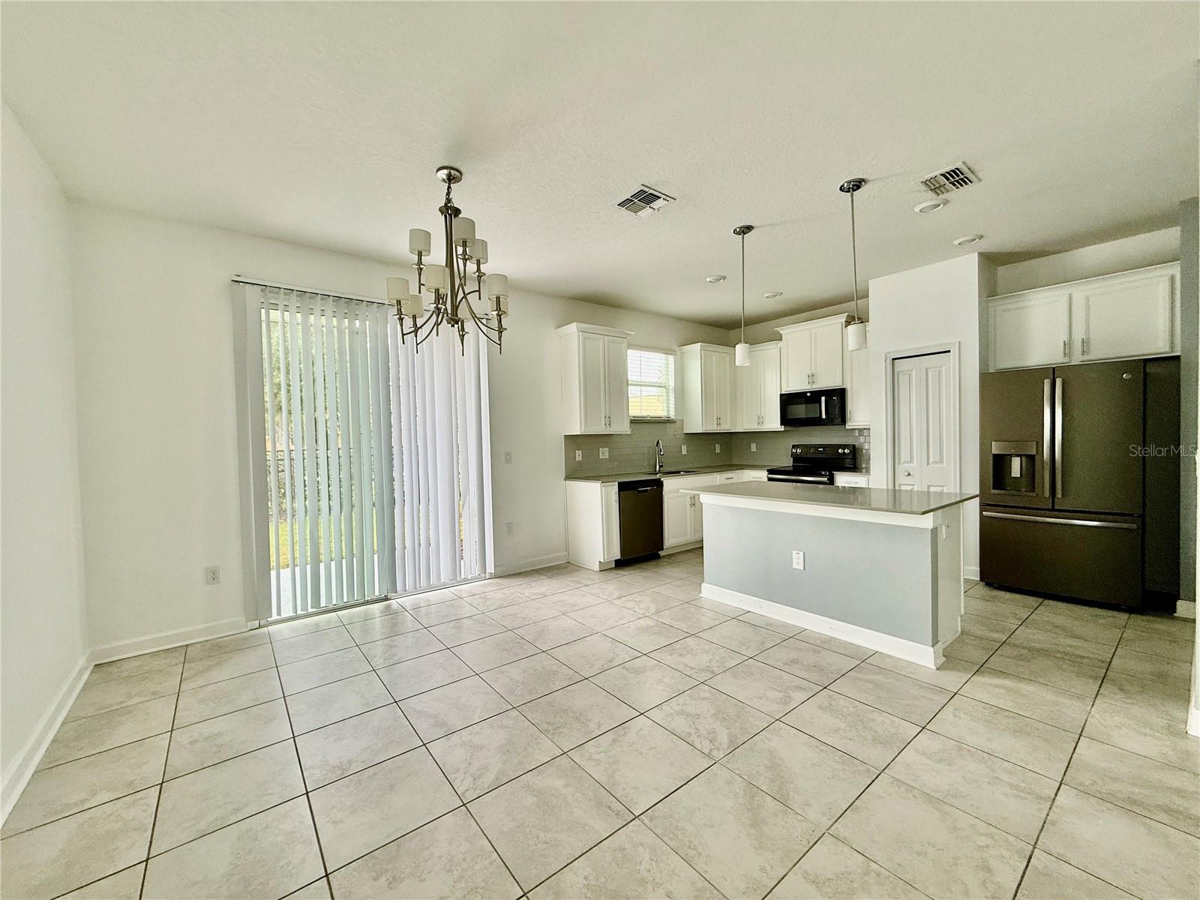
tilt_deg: +0.1
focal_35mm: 14
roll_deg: +1.0
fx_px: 485
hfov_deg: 102.1
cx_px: 600
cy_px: 450
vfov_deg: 85.7
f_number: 2.2
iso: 100
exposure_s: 1/99
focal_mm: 2.22
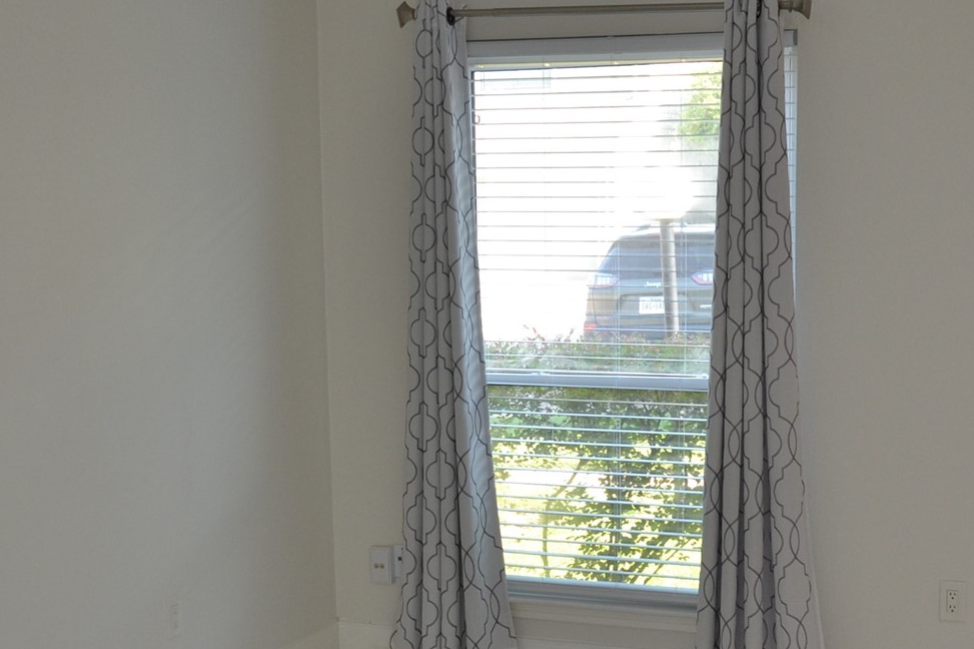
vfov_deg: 20.2
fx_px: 1812
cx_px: 496
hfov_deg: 30.1
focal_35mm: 67
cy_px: 465
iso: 400
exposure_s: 1/100
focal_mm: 20
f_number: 4
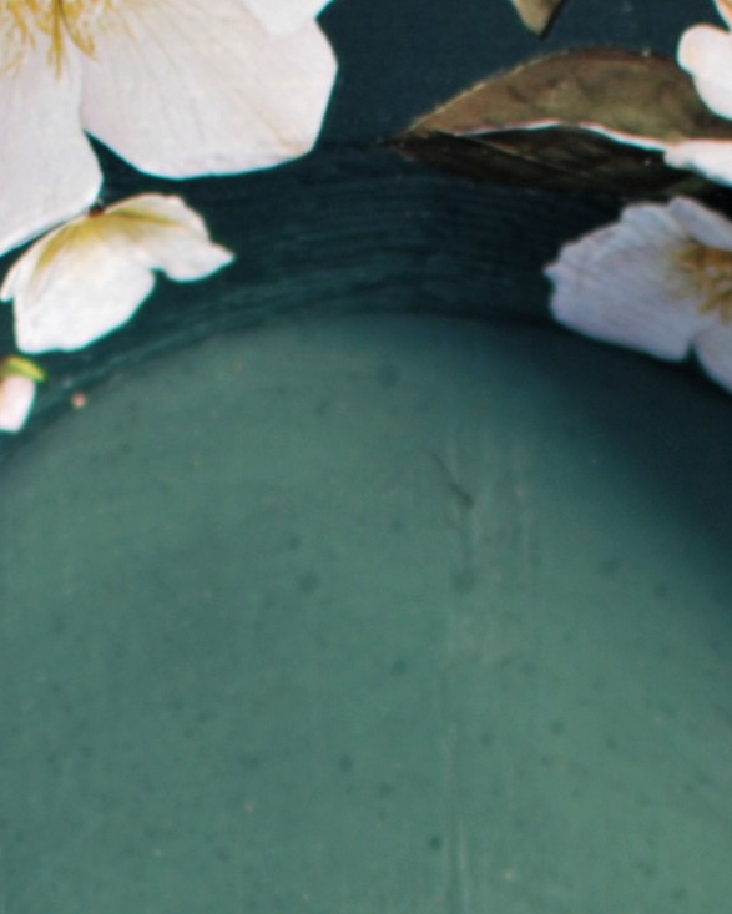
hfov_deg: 5.9
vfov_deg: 7.3
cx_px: 410
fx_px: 7050
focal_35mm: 260
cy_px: 1151
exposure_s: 1/20
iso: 100
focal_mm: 35
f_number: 2
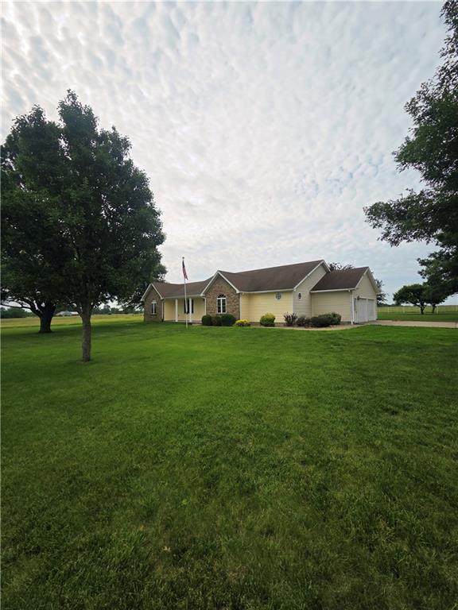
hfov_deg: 89.9
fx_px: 229
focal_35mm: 13
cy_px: 305
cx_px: 229
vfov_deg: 106.2
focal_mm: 2.2
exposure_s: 1/2500
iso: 50
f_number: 2.2
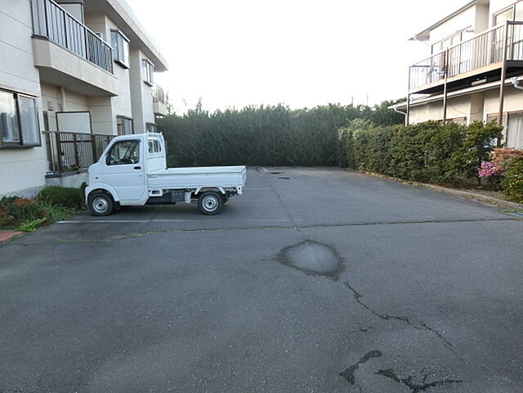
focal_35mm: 24
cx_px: 262
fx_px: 363
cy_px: 196
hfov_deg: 71.6
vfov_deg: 56.8
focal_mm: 4.24
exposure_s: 1/160
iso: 80
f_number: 3
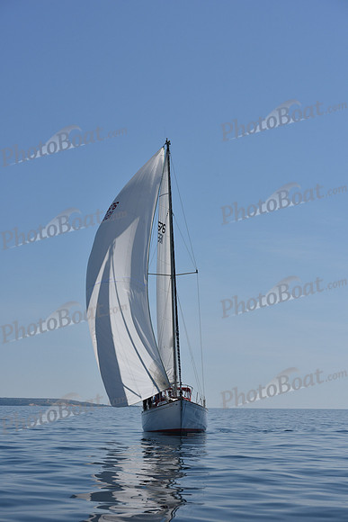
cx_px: 174
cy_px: 261
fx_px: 1087
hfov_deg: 18.2
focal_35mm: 75
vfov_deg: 27.0
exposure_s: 1/800
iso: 250
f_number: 9
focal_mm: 75
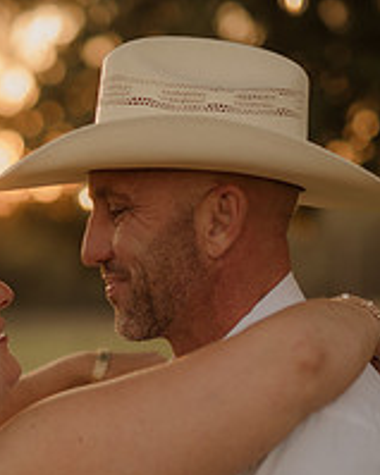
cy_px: 473
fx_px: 2237
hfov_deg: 9.7
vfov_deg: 12.0
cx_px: 72
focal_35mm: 159
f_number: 2.8
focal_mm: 50
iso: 200
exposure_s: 1/400
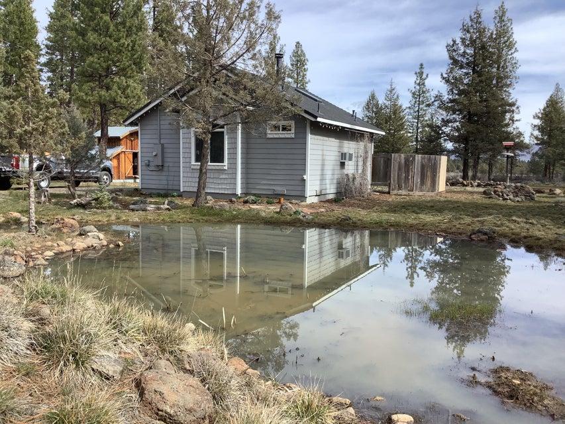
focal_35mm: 31
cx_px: 282
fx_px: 506
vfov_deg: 45.5
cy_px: 212
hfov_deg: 58.3
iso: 25
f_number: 2.4
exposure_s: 1/806
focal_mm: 3.3
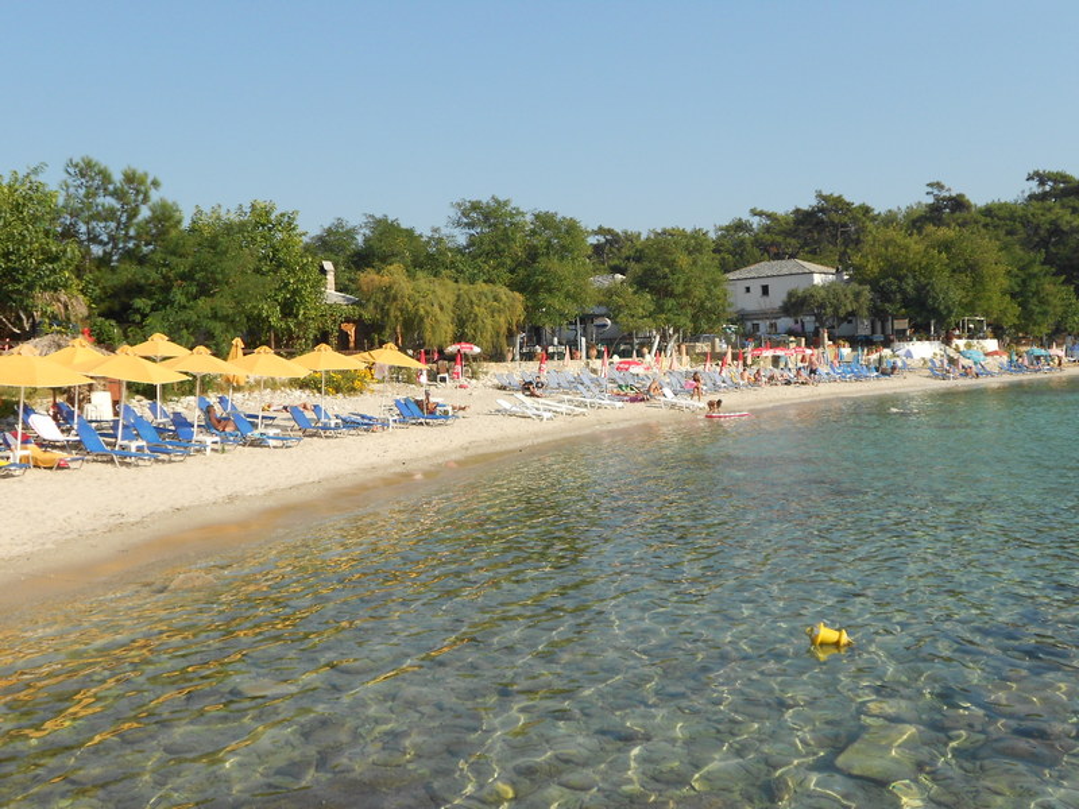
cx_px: 540
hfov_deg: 50.1
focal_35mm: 37
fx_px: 1153
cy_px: 404
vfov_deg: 38.7
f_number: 3.9
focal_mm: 6.7
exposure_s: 1/800
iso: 80
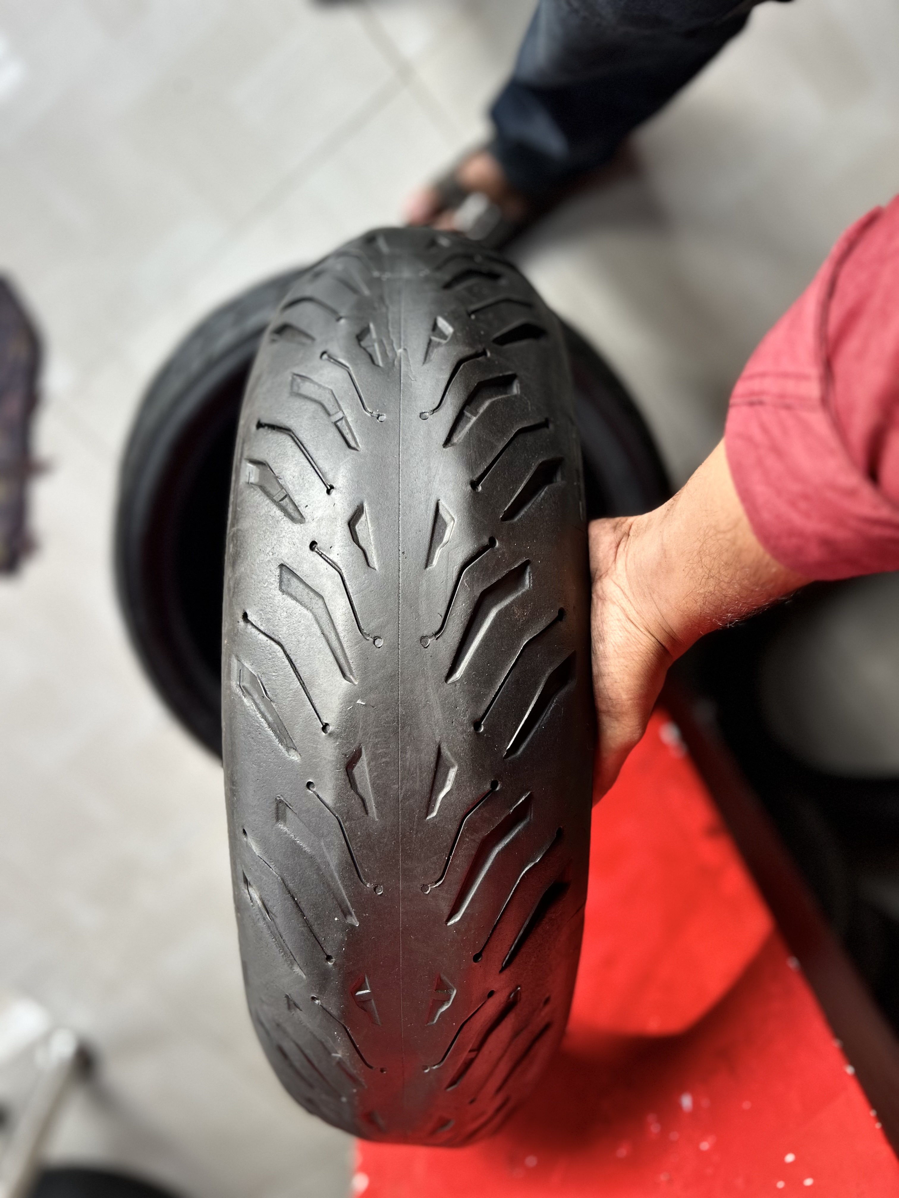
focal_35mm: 26
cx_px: 450
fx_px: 900
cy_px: 599
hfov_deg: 53.1
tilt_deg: -70.0
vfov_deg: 67.3
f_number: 1.5
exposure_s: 1/121
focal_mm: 5.7
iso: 125
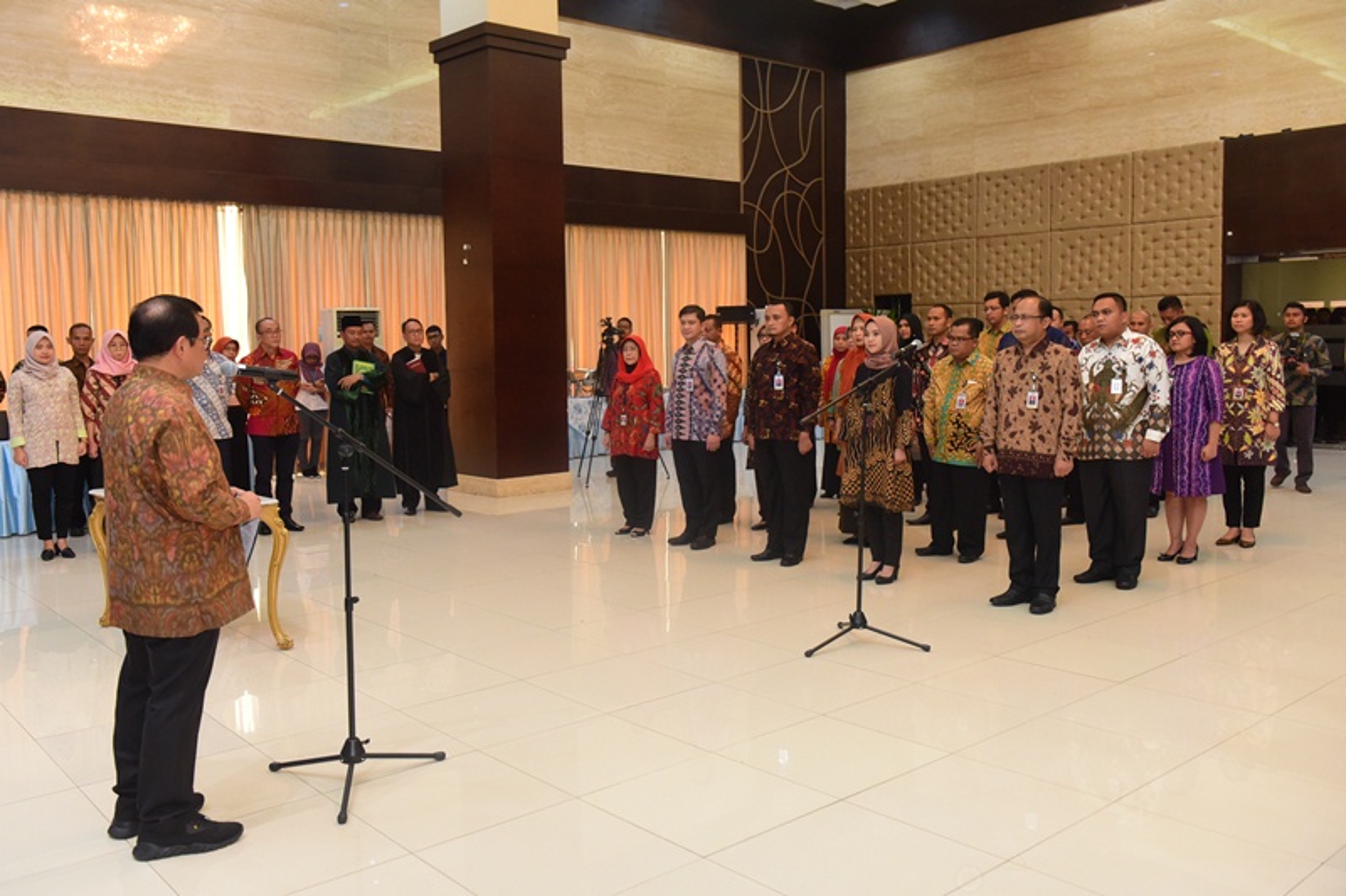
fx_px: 1159
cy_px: 448
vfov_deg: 42.3
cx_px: 673
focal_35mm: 31
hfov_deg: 60.3
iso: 2500
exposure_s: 1/60
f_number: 4.5
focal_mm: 31
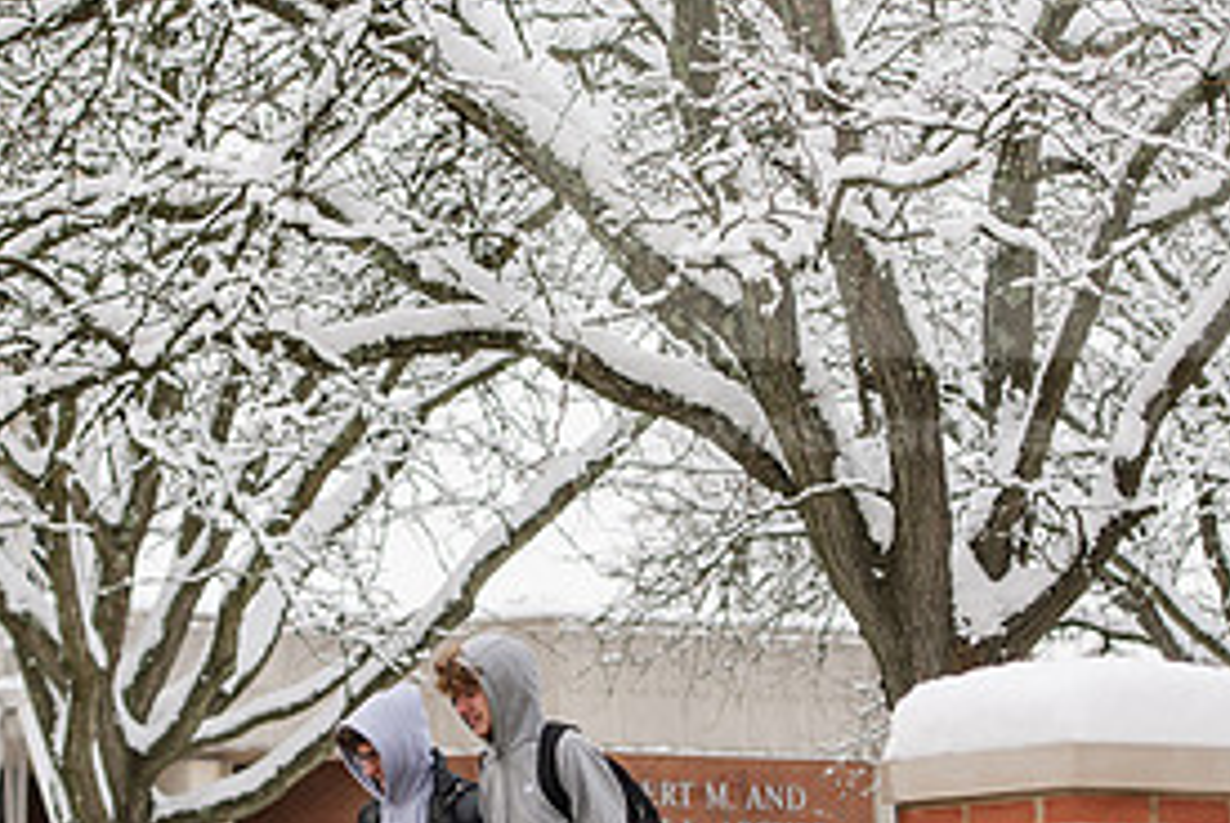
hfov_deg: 13.0
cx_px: 389
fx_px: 5404
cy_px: 526
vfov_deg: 8.7
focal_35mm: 158
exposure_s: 1/500
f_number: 3.5
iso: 80
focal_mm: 75
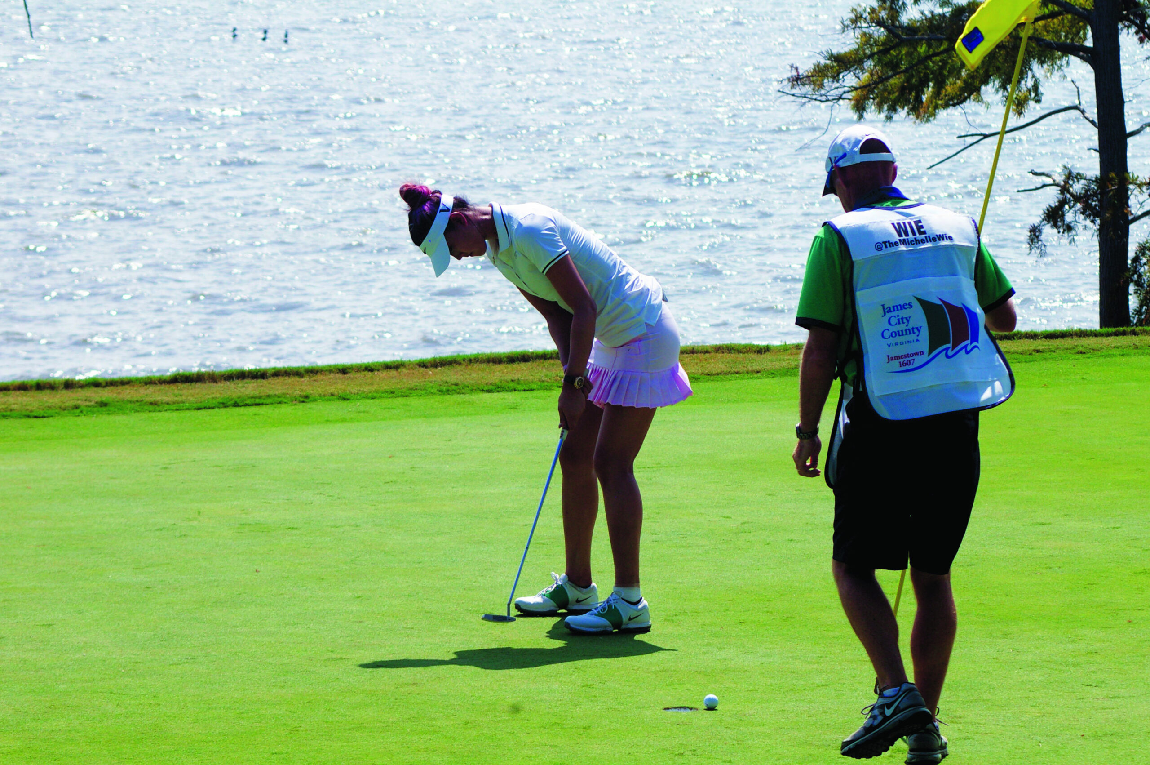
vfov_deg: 8.1
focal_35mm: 170
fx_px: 5410
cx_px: 575
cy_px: 382
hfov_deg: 12.1
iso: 400
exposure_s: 1/750
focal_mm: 113
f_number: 9.5
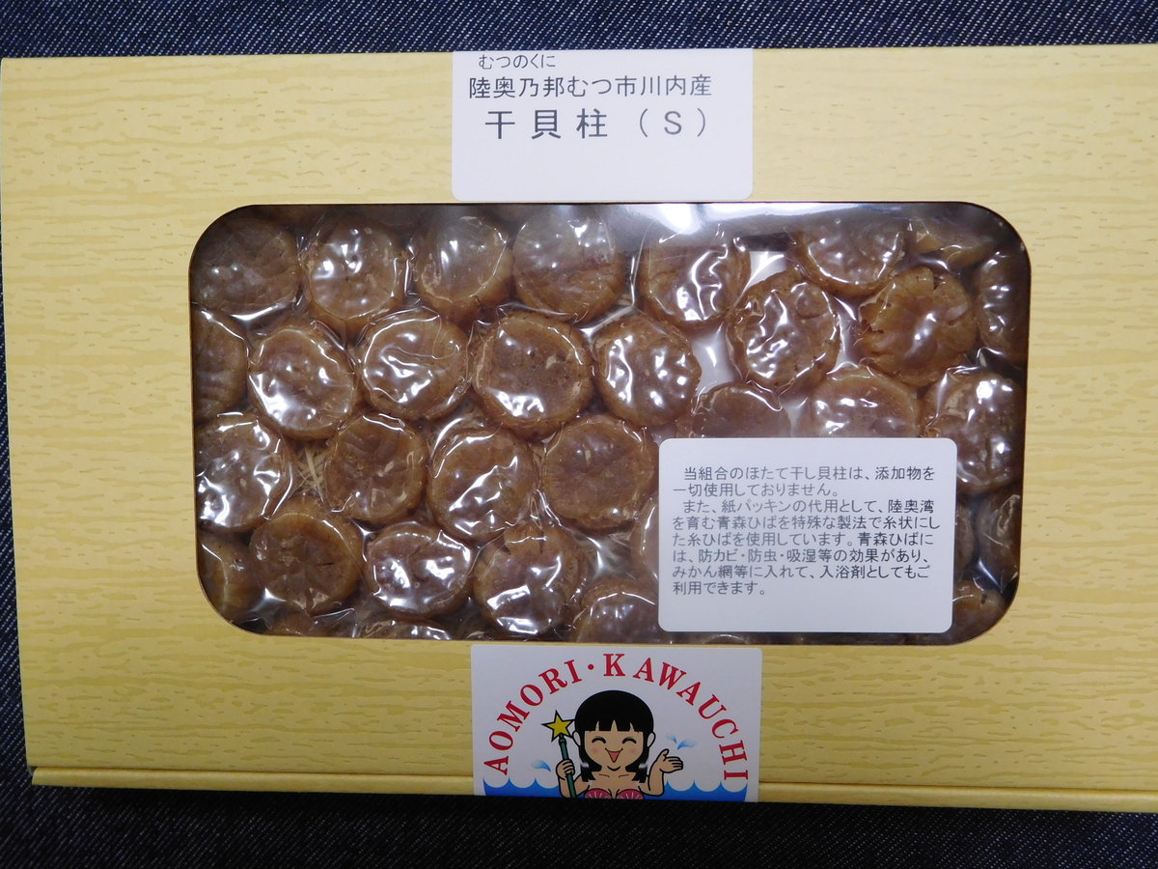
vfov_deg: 40.7
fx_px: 1171
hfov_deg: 52.6
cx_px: 579
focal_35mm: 35
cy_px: 434
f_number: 3.8
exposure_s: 1/25
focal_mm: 6.2
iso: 400
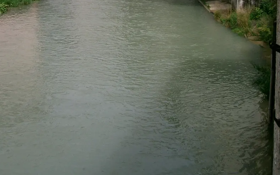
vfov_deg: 18.2
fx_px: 511
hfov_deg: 30.6
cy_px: -51
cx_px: 150
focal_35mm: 67
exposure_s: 1/1250
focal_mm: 8
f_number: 4.8
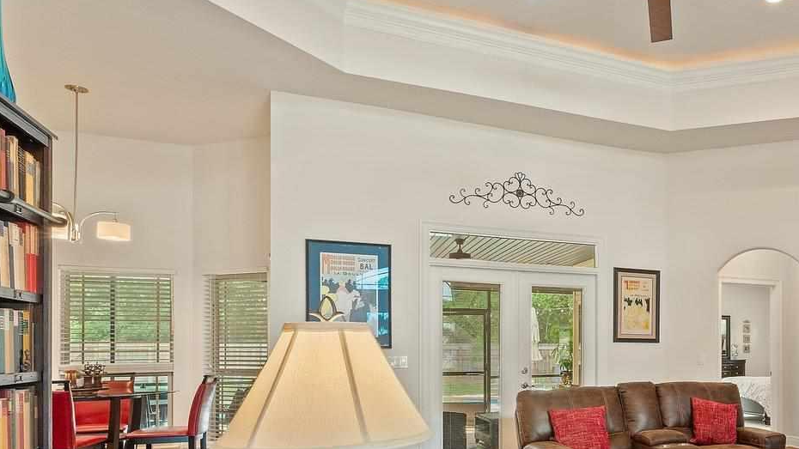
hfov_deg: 58.6
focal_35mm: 30
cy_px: 358
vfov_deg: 37.6
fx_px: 636
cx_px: 656
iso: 500
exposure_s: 1/1.25
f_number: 10
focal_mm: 13
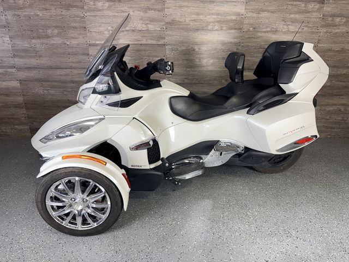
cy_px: 131
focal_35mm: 24
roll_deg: -0.2
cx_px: 174
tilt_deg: -21.1
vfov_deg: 56.8
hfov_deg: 71.6
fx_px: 242
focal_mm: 6.76
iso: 64
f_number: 1.78
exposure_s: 1/37
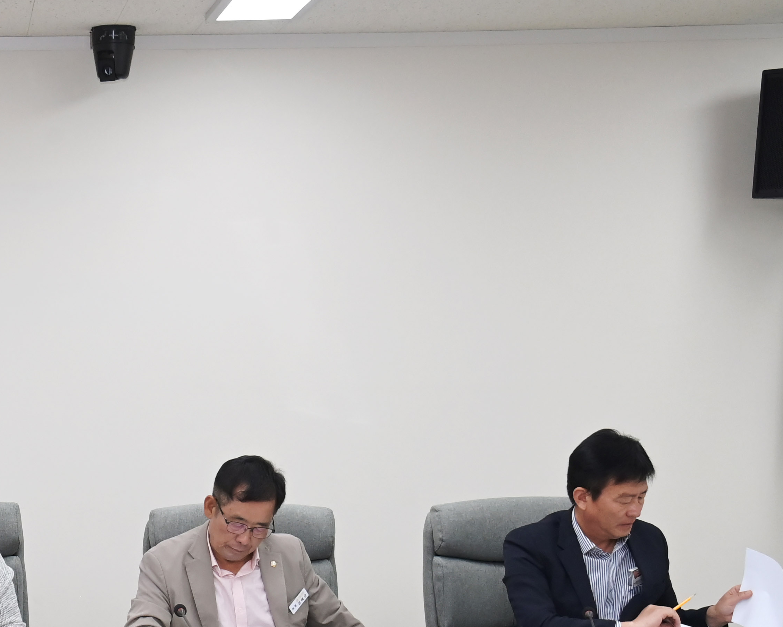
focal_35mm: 88
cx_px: -63
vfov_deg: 17.3
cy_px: 535
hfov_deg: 20.8
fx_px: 2039
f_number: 6.3
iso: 2500
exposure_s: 1/250
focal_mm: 38
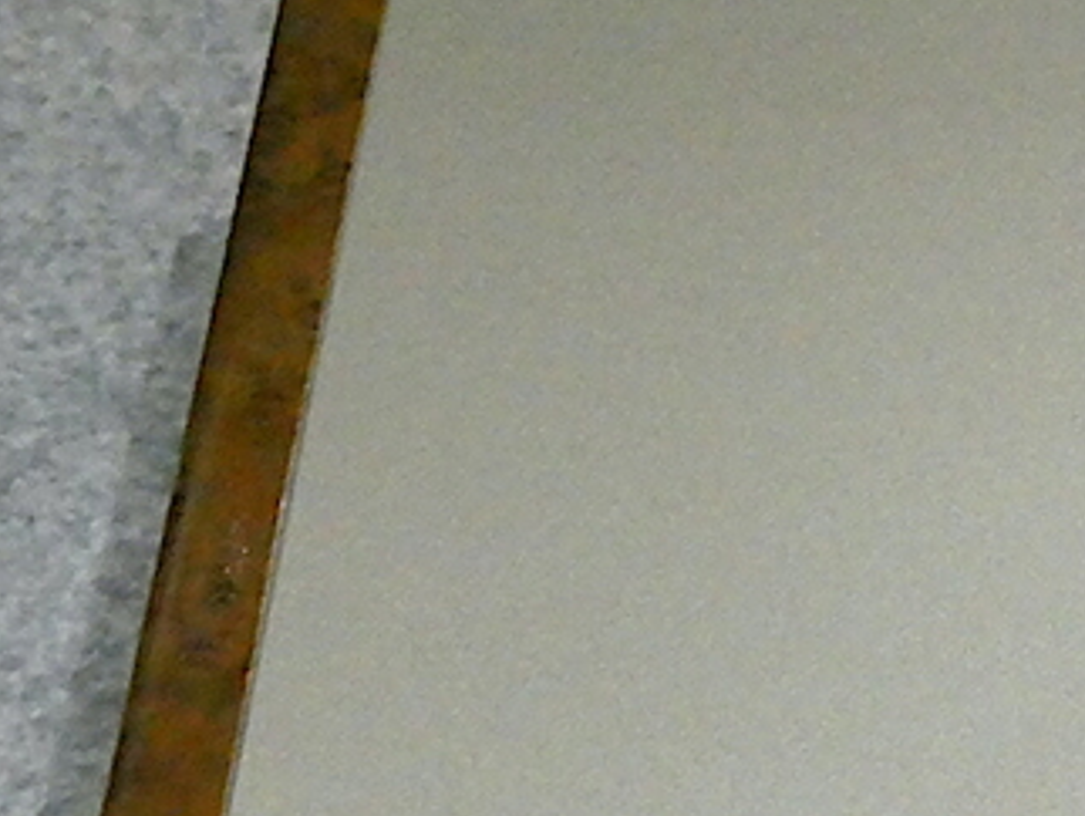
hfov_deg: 14.4
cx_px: 1422
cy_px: 921
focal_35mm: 131
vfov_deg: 11.2
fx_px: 4109
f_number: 6.3
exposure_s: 1/60
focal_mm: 7.8
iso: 1600
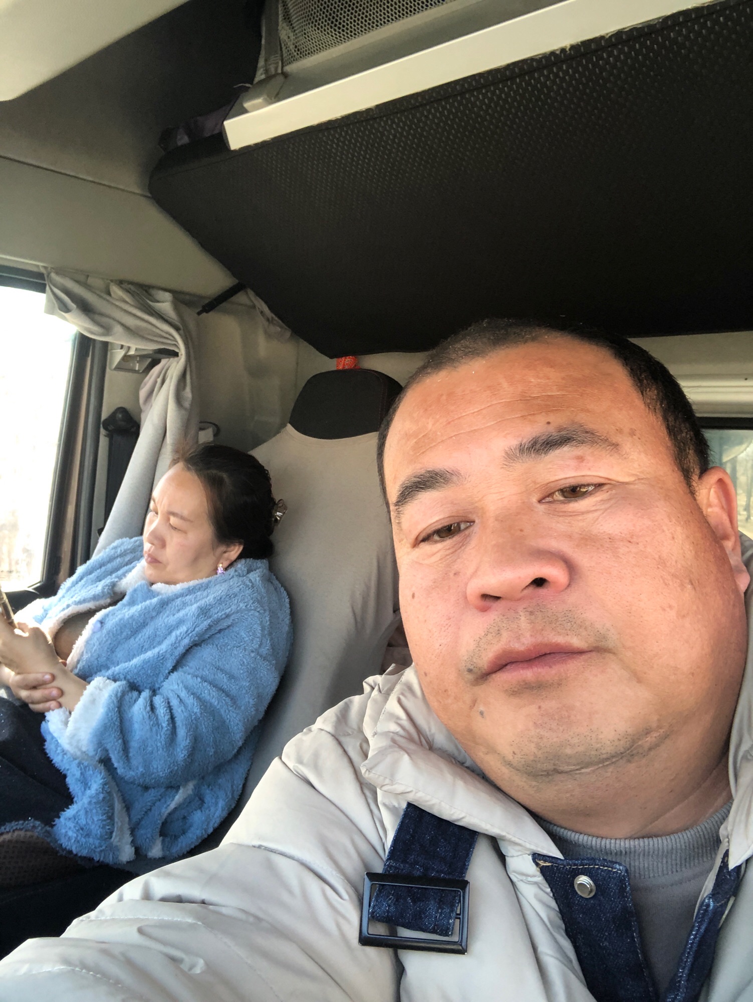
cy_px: 501
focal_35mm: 32
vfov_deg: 56.8
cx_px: 376
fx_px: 927
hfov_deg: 44.2
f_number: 2.2
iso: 20
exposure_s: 1/40
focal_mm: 2.87
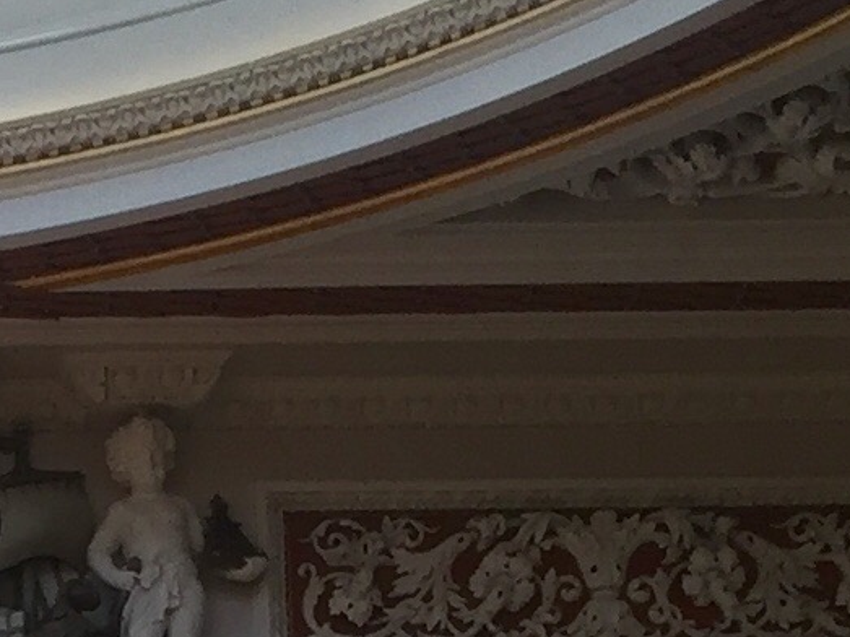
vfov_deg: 7.7
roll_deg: +0.3
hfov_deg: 10.4
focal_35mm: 181
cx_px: -559
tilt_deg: +12.2
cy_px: 1492
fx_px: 4443
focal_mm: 4.15
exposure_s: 1/100
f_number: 2.2
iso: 40
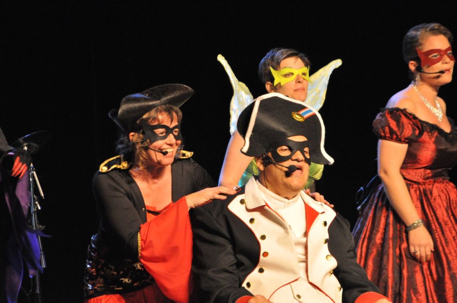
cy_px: 152
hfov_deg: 6.9
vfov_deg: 4.6
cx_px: 228
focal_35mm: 300
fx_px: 3803
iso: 3200
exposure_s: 1/60
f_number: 6.3
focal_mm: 200
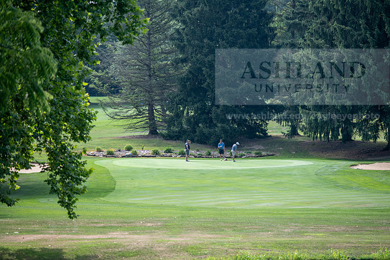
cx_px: 195
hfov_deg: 12.1
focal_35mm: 170
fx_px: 1842
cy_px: 130
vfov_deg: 8.1
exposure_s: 1/800
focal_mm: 170
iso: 250
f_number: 3.5
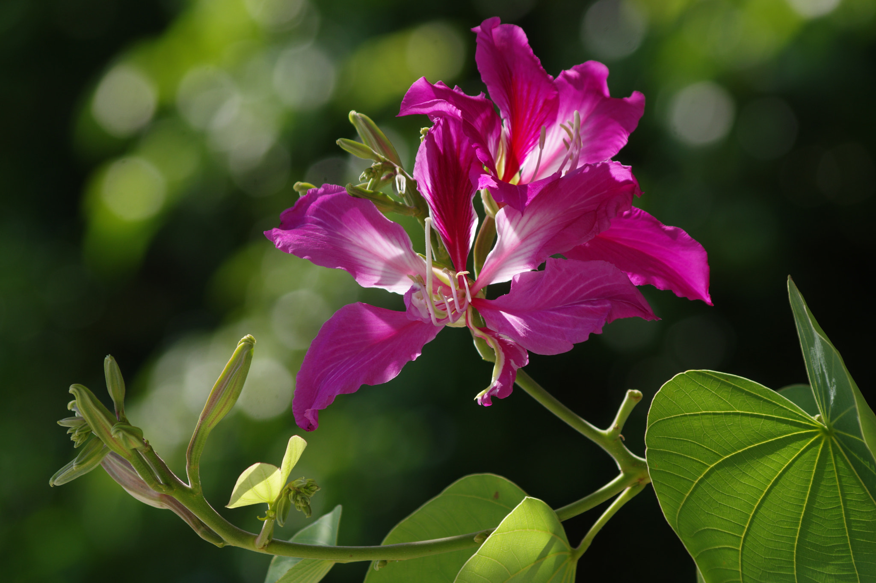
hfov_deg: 9.2
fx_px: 5470
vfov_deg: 6.1
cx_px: 438
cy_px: 292
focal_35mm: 225
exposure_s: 1/400
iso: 200
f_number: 7.1
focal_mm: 150
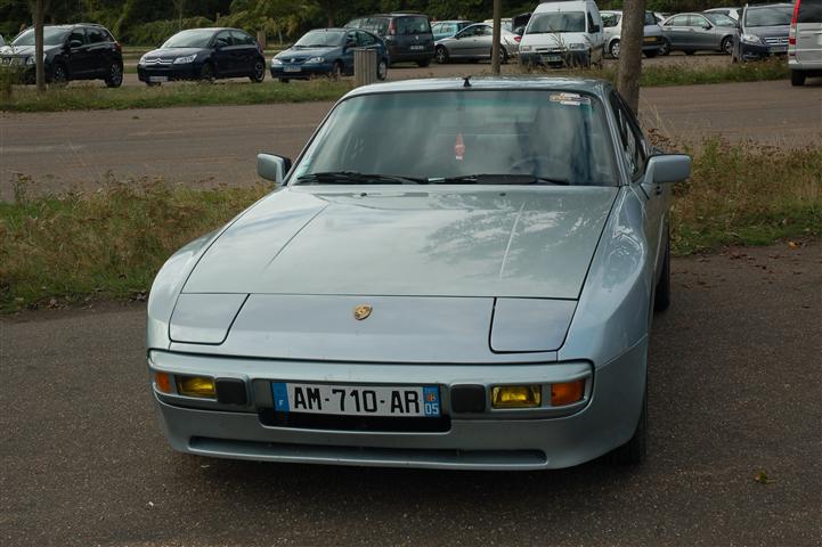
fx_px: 1301
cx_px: 411
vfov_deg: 23.8
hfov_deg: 35.1
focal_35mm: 57
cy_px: 274
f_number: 8
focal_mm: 38
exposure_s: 1/250
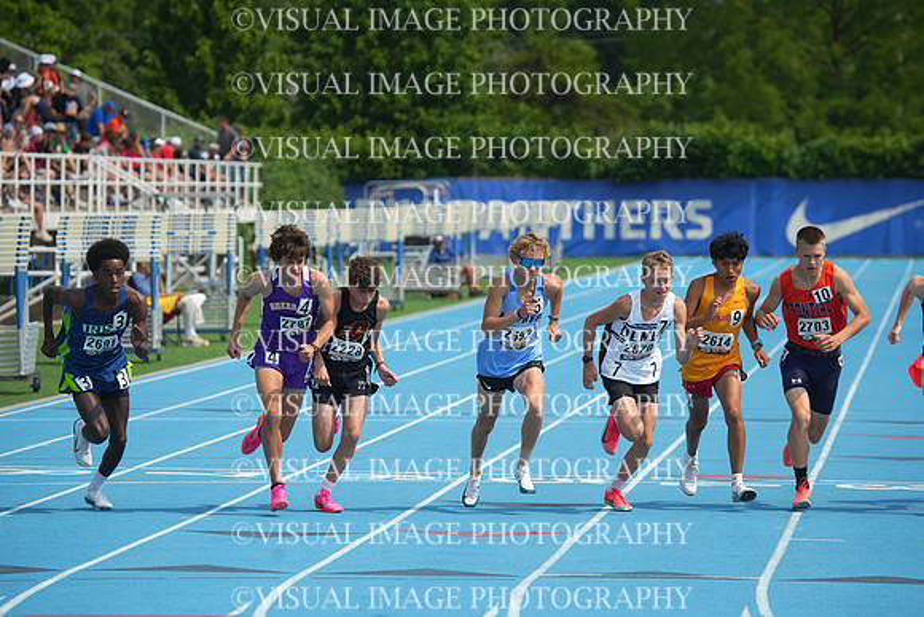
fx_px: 6033
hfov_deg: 8.8
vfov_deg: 5.9
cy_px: 308
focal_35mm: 235
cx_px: 462
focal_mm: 235
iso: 500
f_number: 5.6
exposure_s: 1/3200
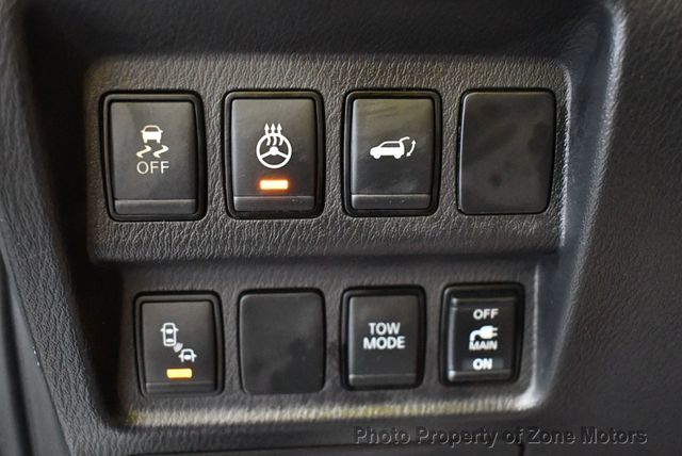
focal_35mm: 46
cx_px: 341
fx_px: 872
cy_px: 228
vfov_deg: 29.3
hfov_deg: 42.7
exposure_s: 1/60
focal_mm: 23
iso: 9000
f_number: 3.8
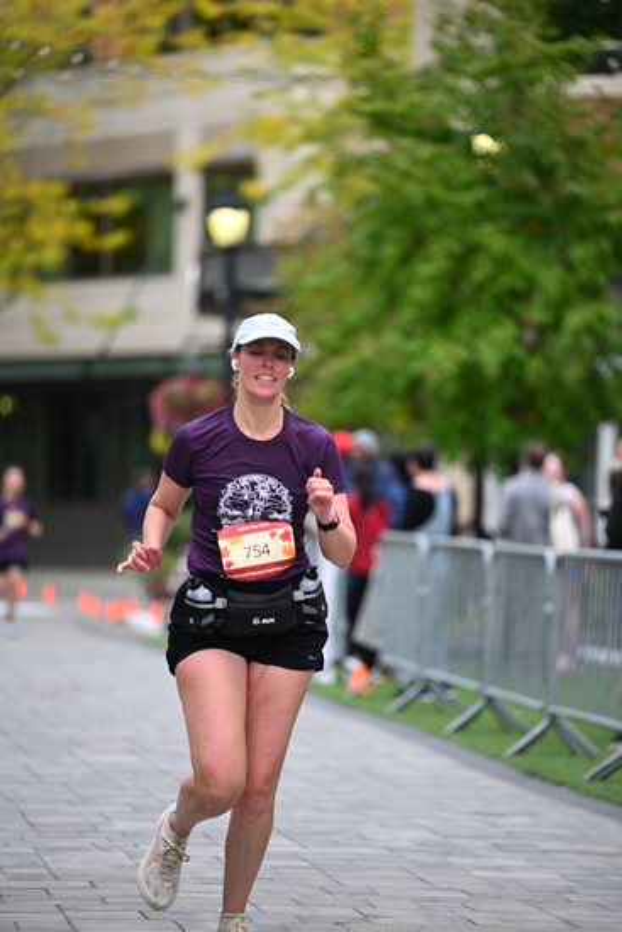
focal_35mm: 190
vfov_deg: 10.8
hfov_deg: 7.2
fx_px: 4921
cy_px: 466
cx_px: 311
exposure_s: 1/2000
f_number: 2.8
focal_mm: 190
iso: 640
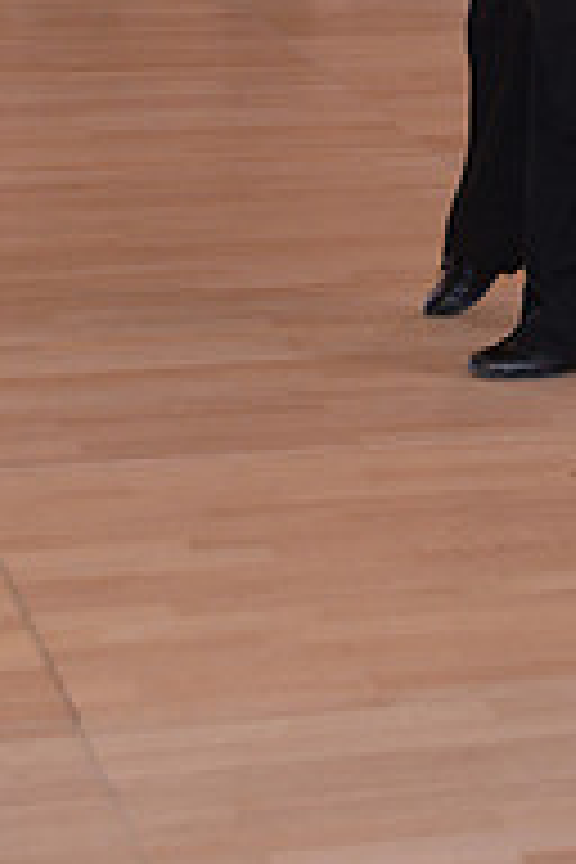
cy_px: -405
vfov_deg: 11.9
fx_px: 3984
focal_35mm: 166
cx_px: 830
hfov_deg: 8.1
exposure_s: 1/250
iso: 2000
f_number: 6.3
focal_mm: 55
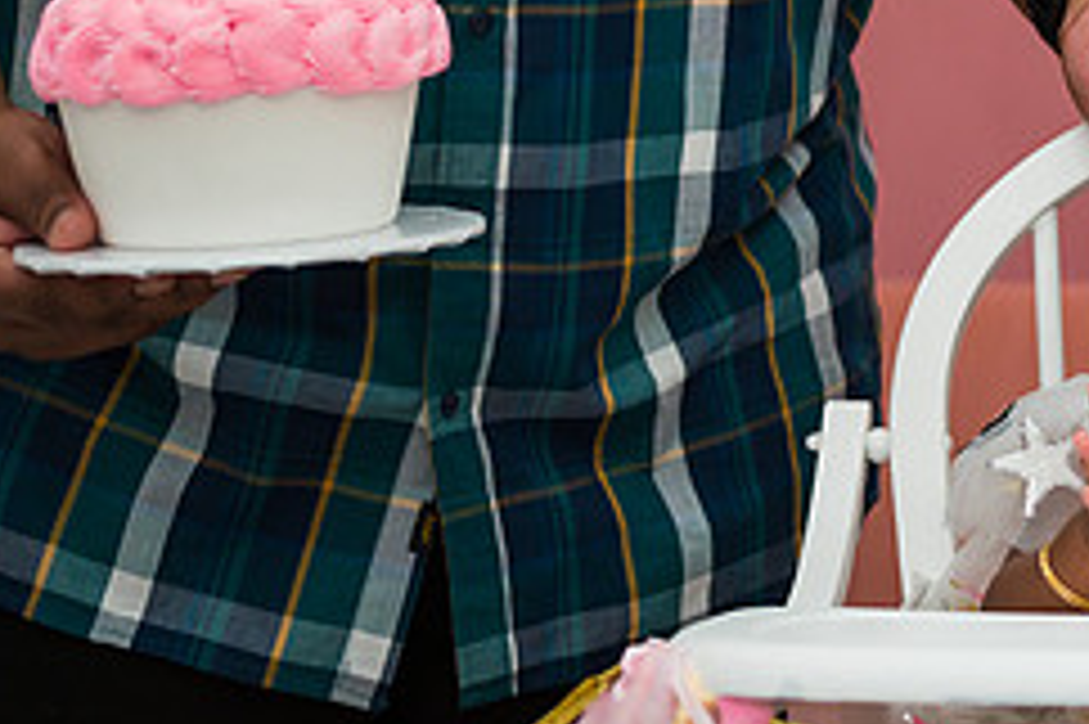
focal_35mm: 168
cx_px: 1246
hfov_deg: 12.0
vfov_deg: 8.1
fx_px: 5078
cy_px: 94
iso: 800
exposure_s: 1/200
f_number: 3.2
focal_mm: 70
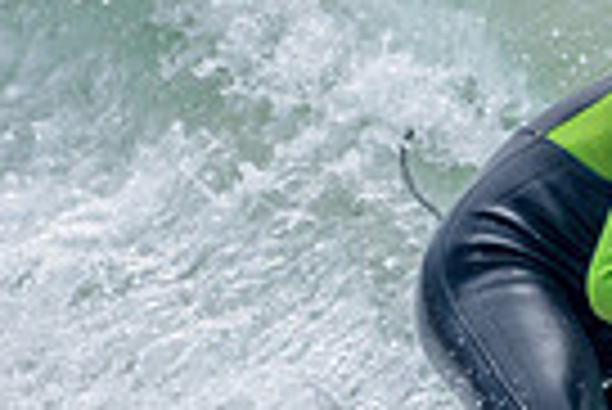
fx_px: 44468
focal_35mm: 2613
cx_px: 962
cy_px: 176
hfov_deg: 0.8
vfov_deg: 0.5
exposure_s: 1/2000
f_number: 5.6
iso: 200
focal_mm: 500
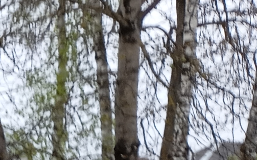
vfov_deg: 8.6
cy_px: 399
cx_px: -334
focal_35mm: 137
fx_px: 959
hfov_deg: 12.4
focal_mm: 4.27
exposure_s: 1/50
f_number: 1.8
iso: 105
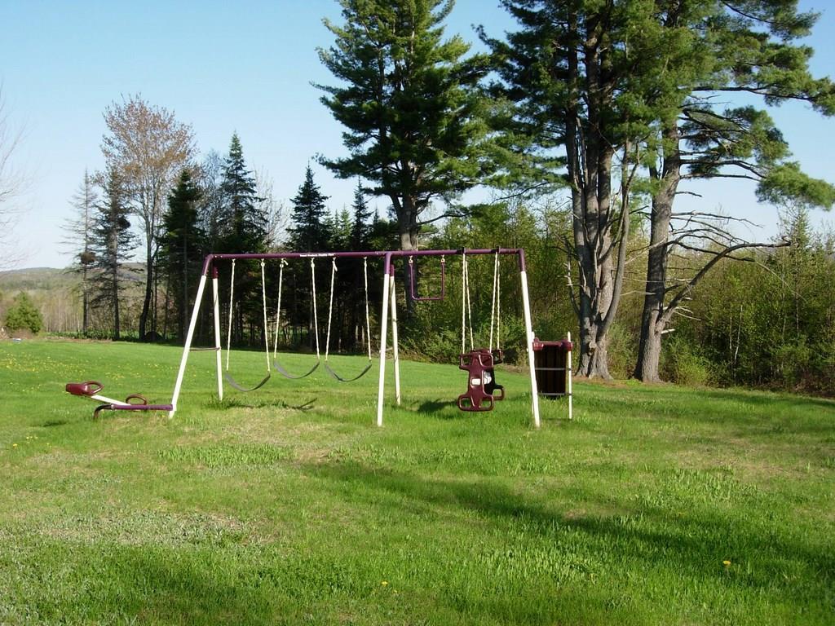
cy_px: 313
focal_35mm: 38
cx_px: 418
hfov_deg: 49.0
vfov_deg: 37.7
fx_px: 917
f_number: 4.8
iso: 79
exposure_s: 1/443
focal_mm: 7.8
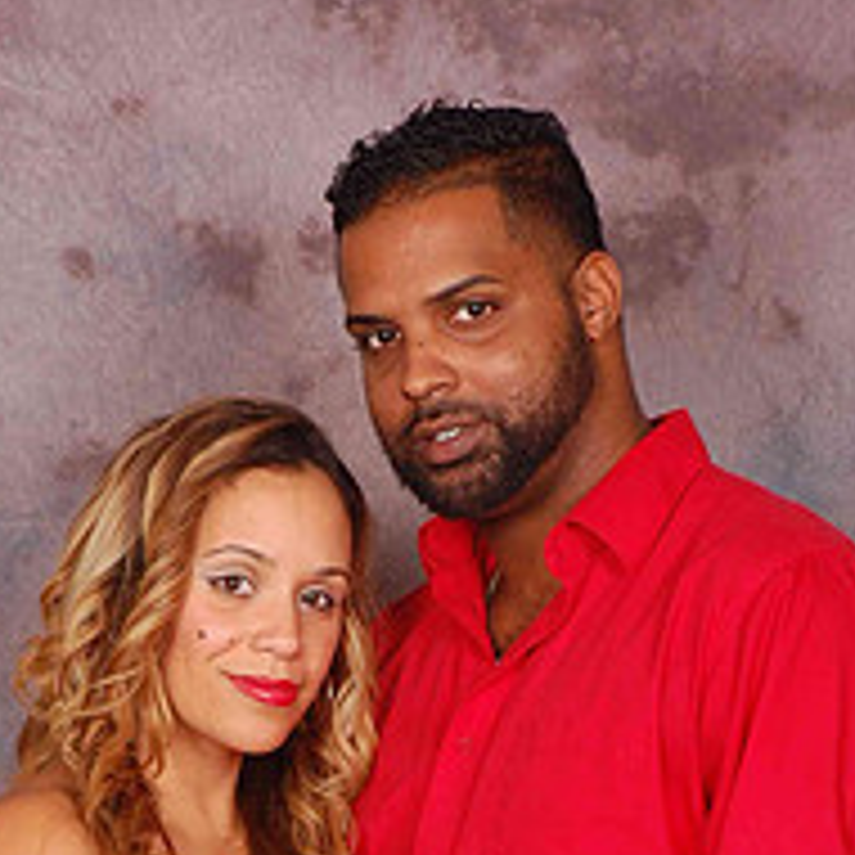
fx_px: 4387
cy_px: 886
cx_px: 389
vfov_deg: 11.0
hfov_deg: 11.1
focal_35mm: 157
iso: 200
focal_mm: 52
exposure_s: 1/125
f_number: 10
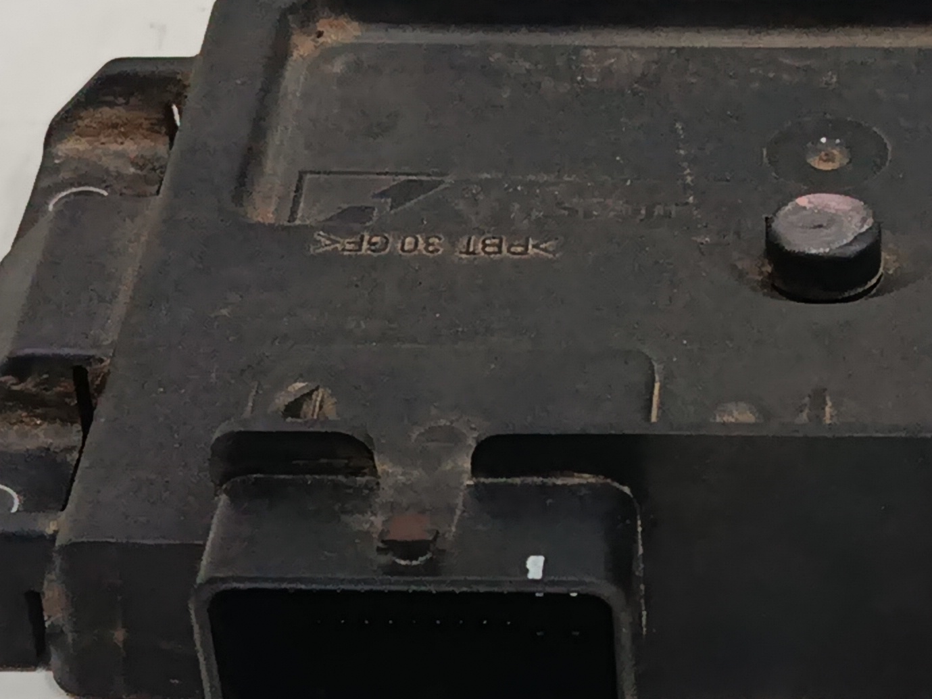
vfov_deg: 12.7
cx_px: 789
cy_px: 521
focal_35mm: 116
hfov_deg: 16.8
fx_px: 3123
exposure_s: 1/100
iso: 981
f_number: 1.7
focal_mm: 5.24
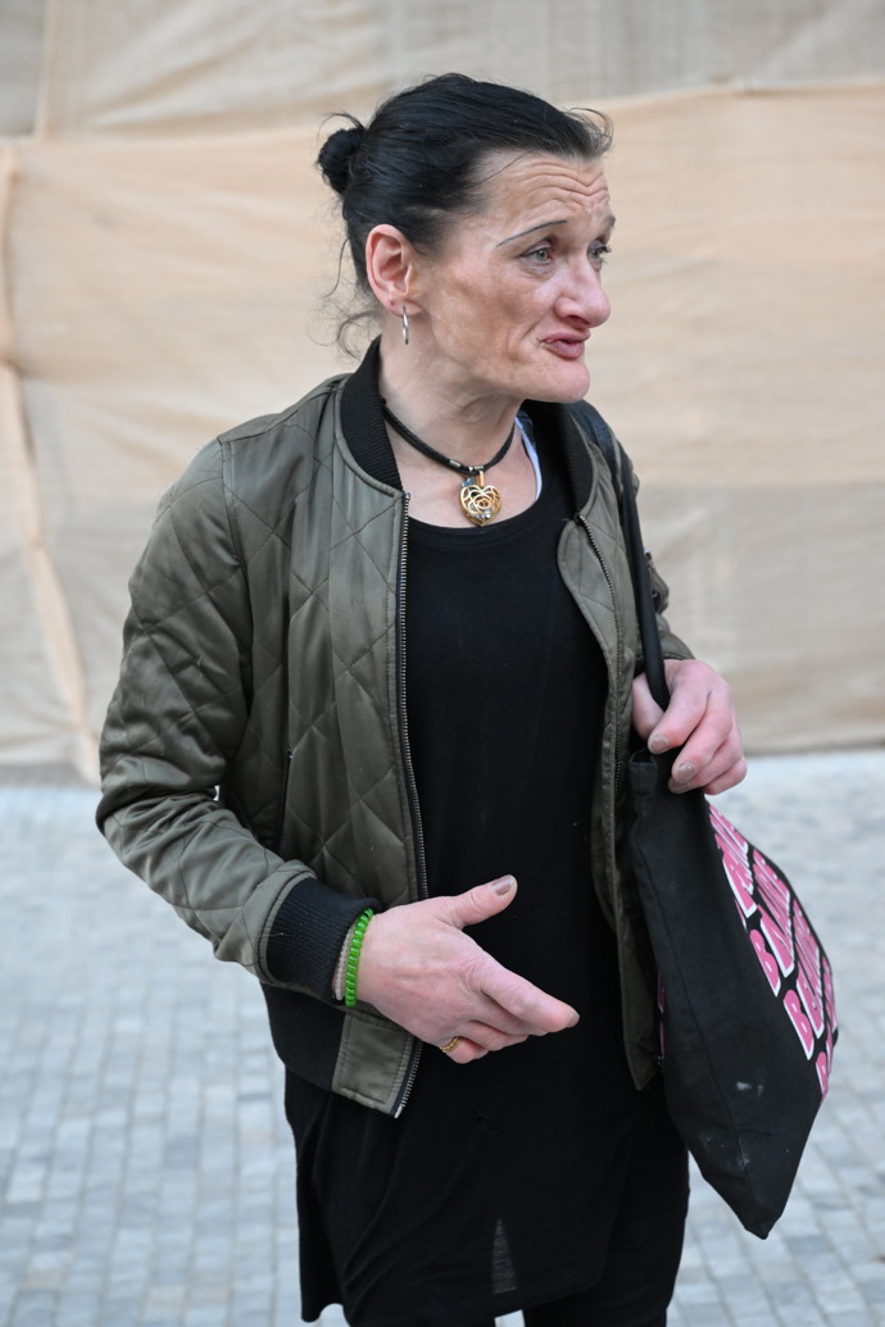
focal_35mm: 60
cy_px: 664
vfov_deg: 33.4
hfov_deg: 22.6
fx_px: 2212
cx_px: 442
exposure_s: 1/320
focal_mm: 60
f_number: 5
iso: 5000
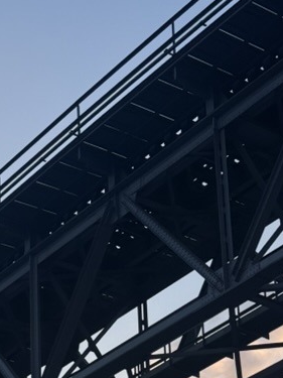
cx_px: 29
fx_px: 1429
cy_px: 418
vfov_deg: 14.7
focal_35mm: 131
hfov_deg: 11.2
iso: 100
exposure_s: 1/1242
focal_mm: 6.76
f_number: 1.78
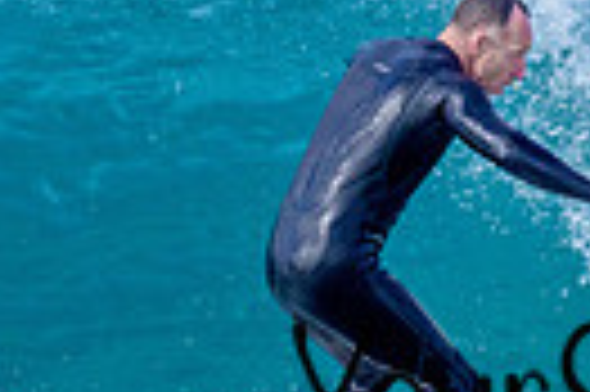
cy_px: 219
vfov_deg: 0.3
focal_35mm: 4866
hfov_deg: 0.4
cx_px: 639
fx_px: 79649
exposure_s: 1/2000
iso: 640
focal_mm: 800
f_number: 6.3
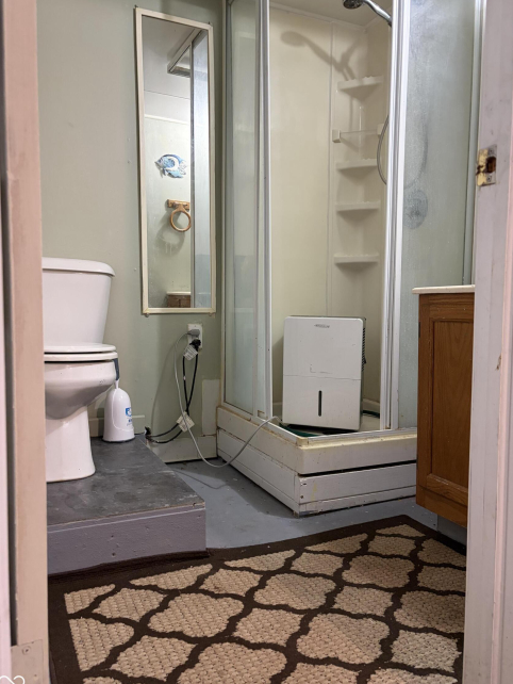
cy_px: 348
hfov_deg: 51.4
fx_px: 533
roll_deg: +0.5
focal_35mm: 27
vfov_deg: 65.3
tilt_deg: -3.4
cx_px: 250
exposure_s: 1/60
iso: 250
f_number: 1.6
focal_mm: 5.96
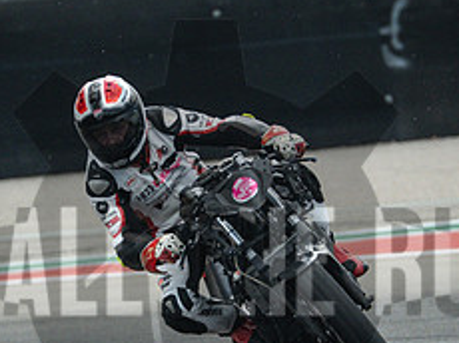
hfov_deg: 1.4
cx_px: 206
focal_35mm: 1457
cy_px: 264
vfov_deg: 1.0
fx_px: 19299
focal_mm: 400
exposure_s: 1/1600
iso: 2000
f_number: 5.6
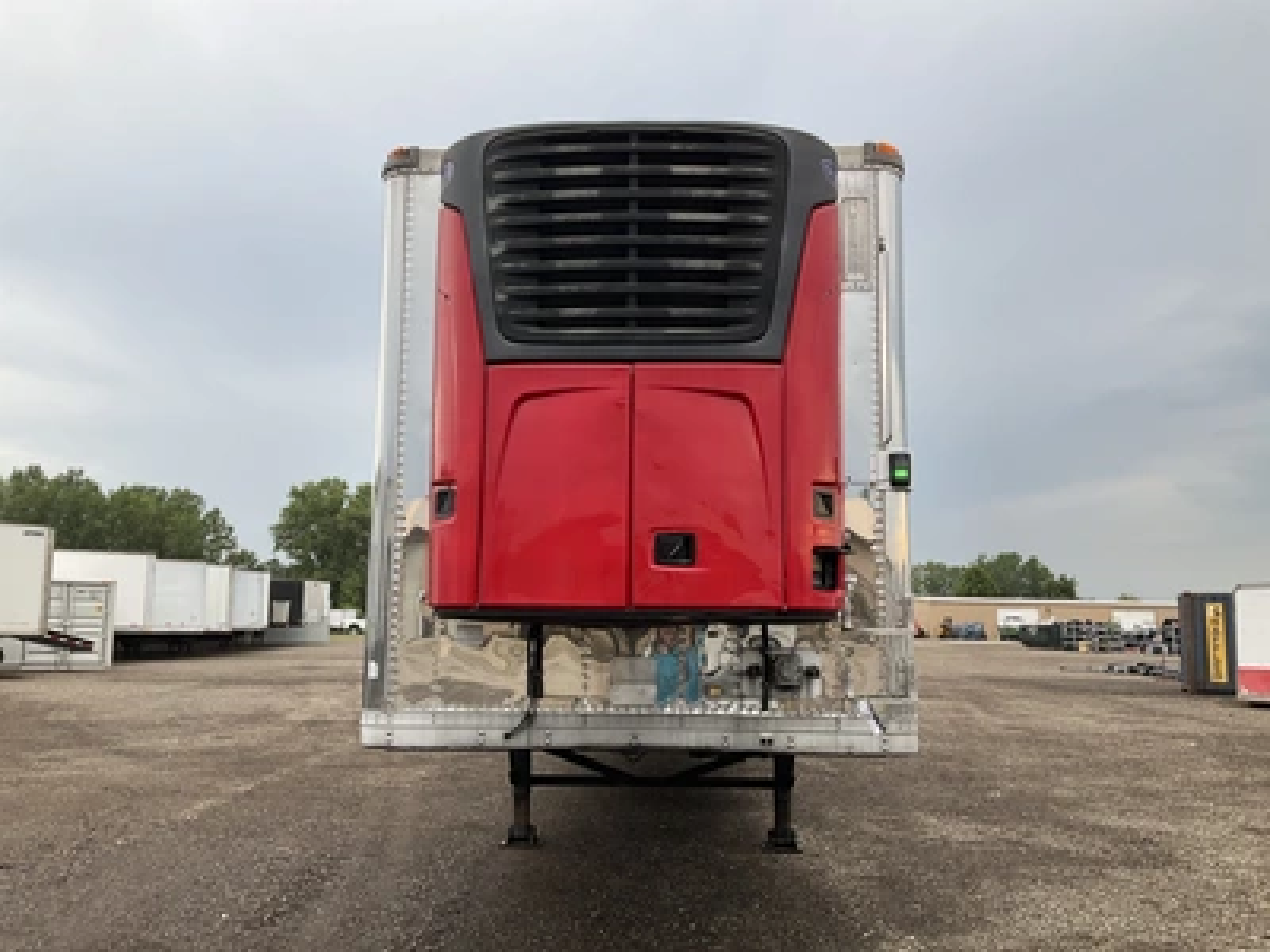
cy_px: 476
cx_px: 635
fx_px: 1064
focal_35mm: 29
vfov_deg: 48.2
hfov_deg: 61.7
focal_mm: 3
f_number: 1.8
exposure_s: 1/259
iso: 25
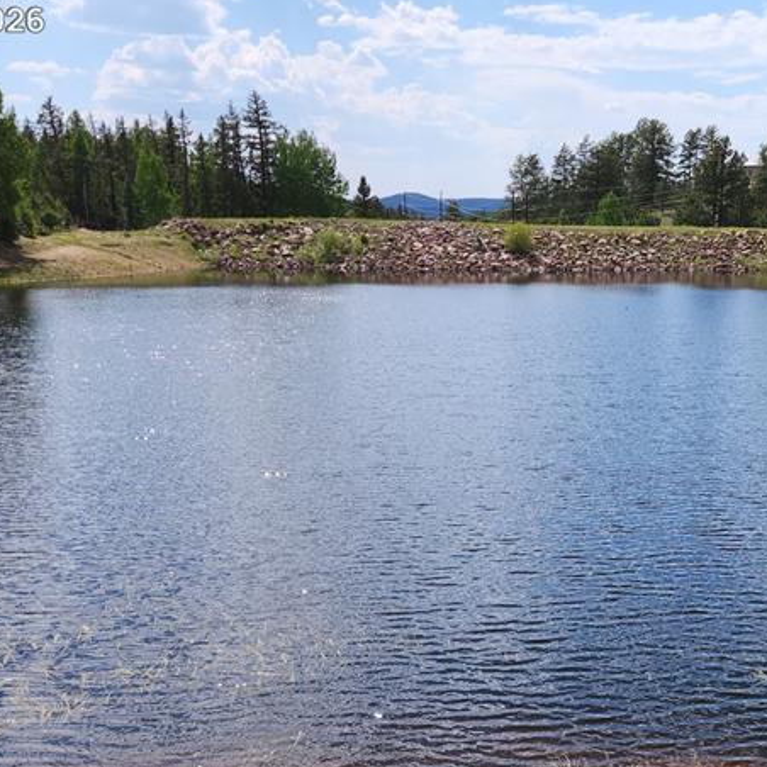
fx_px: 1153
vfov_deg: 36.3
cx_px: 585
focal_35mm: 46
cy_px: 534
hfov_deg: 35.9
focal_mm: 5.4
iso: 20
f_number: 1.8
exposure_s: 1/2021
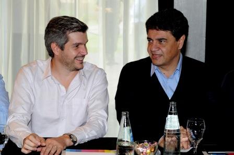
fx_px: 429
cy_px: 78
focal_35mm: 66
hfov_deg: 30.5
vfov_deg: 20.6
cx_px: 117
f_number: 6.3
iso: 500
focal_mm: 66
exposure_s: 1/60
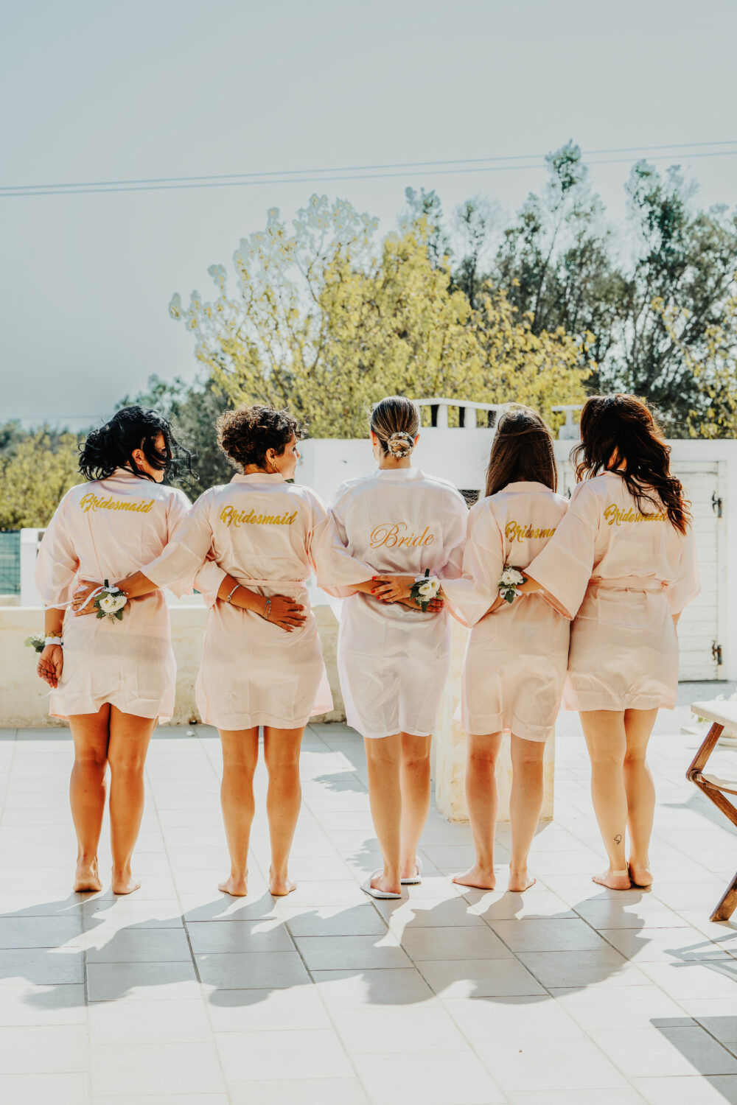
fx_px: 2334
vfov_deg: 26.7
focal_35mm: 76
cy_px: 552
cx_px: 368
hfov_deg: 17.9
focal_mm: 76
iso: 400
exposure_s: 1/1000
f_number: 6.3
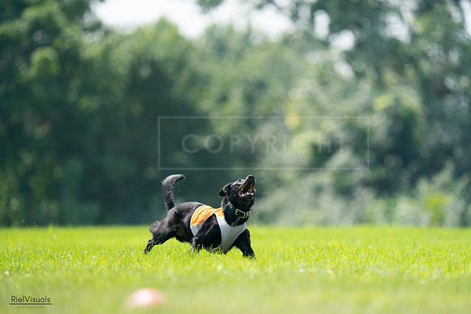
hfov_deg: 3.4
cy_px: 157
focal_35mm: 600
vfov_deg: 2.3
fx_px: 7851
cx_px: 236
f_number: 6.3
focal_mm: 600
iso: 2500
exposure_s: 1/4000
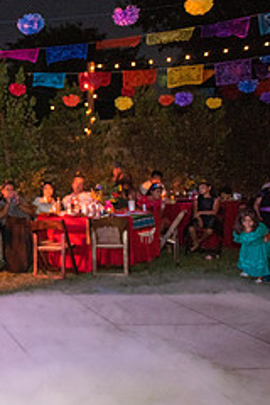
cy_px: 195
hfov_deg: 18.9
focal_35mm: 58
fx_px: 652
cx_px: -191
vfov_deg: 34.5
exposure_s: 1/200
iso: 1600
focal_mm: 24
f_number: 3.5
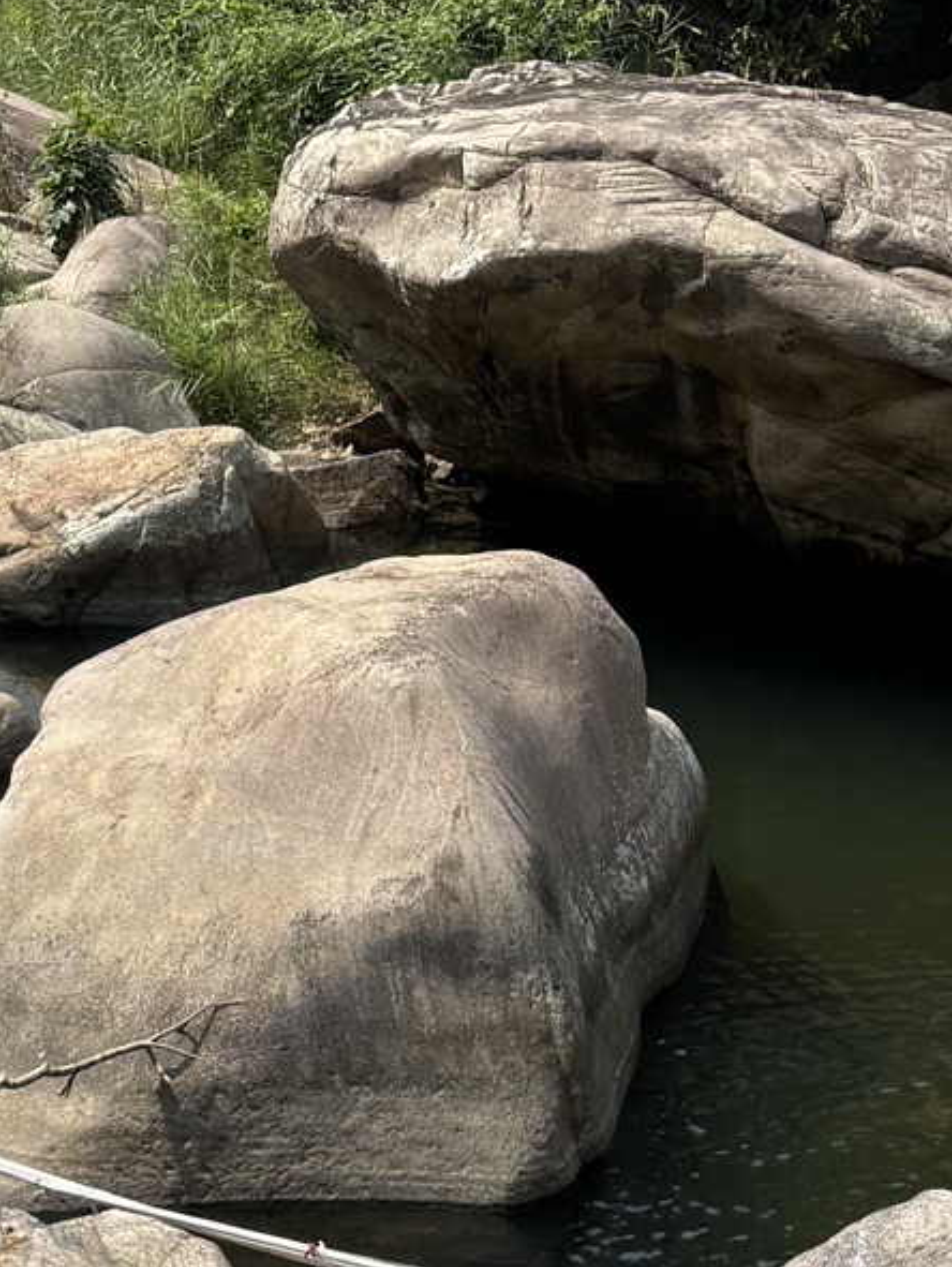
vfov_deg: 21.6
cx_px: -247
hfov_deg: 16.0
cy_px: 51
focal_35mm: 88
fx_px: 3223
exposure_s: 1/4082
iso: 50
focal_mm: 5.96
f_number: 1.6
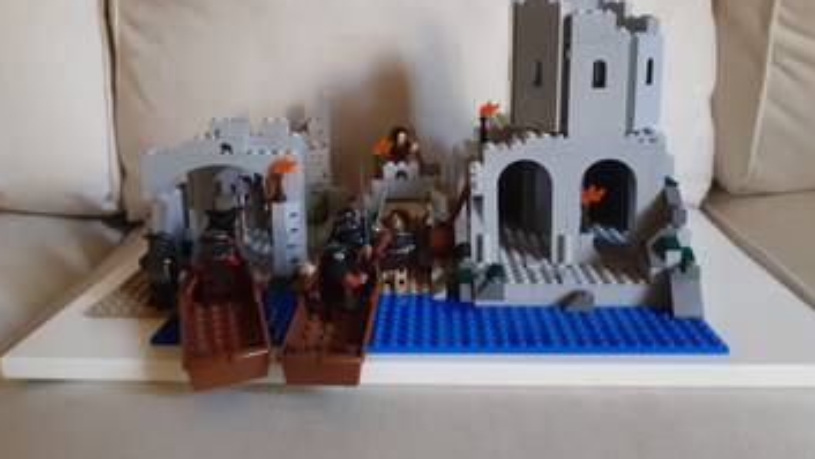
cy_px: 152
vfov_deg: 38.6
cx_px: 406
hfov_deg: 64.3
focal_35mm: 30
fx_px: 649
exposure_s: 1/25
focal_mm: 3.6
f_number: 1.9
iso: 400
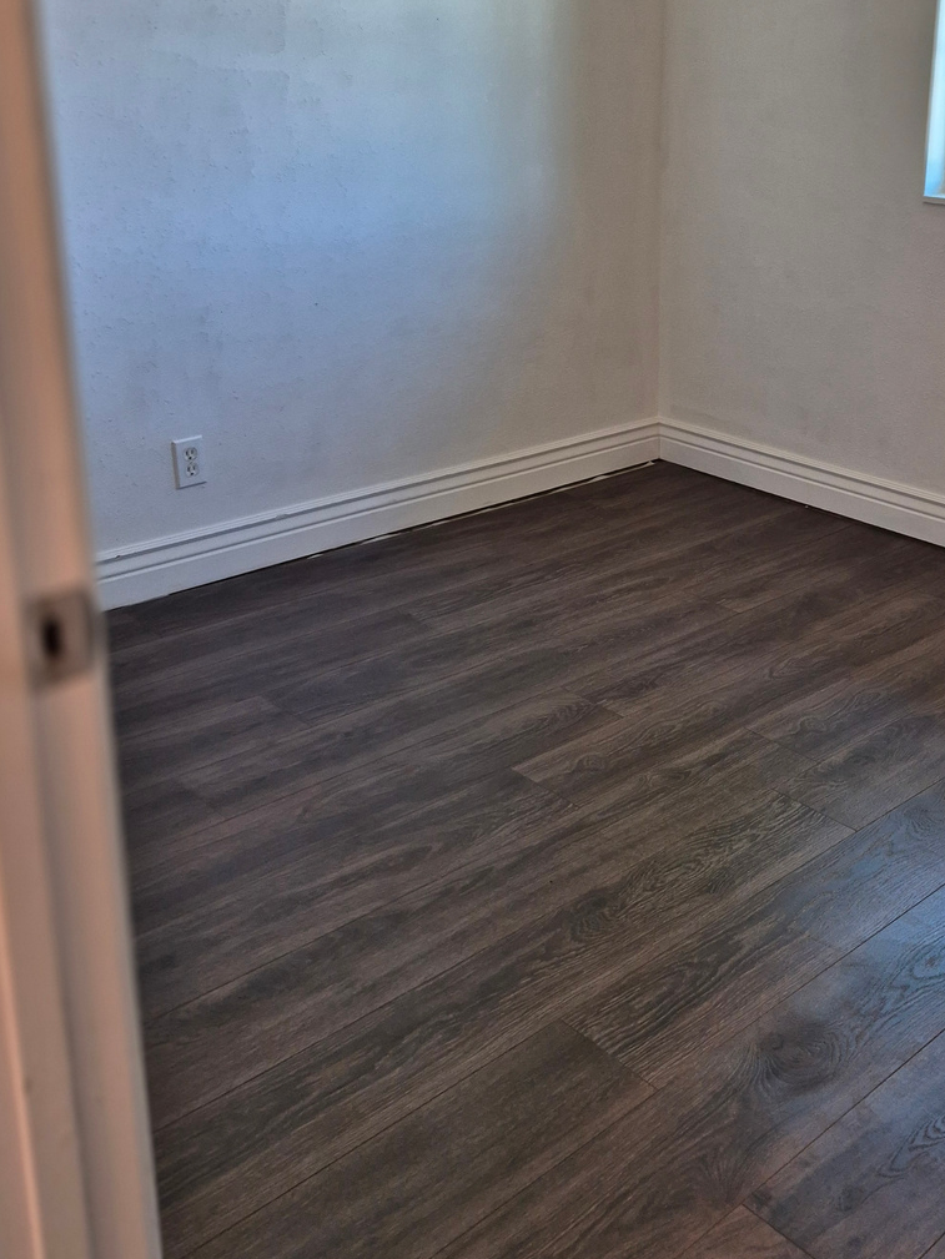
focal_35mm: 35
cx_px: 714
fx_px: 1274
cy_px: 406
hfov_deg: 39.6
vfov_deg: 51.5
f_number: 1.8
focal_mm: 5.4
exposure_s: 1/120
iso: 125
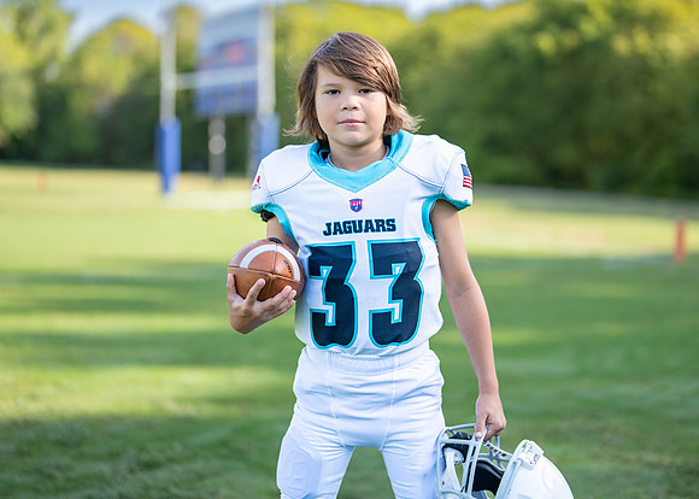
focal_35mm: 64
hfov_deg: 30.7
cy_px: 215
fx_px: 1271
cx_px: 382
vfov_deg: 22.2
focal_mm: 50
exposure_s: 1/2000
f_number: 1.2
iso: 100
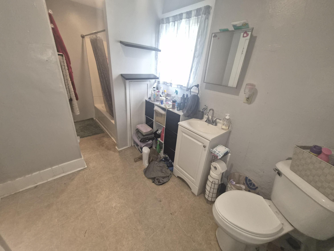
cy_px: 126
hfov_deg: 106.2
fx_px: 125
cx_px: 167
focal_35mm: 13
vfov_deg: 89.9
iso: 200
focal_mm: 1.7
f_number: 2.2
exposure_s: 1/60
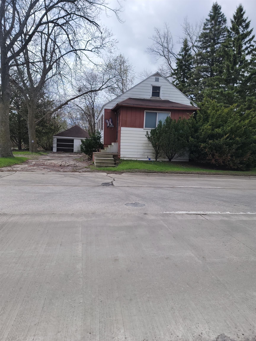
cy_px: 170
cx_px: 128
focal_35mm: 24
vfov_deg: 71.6
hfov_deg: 56.8
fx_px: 237
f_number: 1.8
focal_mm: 6.7
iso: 16
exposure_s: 1/1013
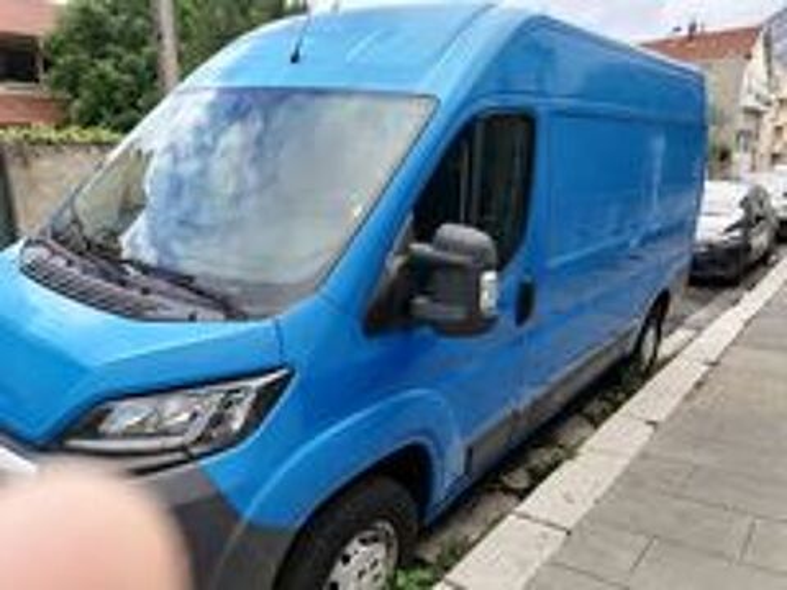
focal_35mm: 27
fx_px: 614
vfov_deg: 51.4
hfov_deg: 65.3
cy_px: 295
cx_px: 394
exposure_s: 1/235
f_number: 1.8
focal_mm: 5.3
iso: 50
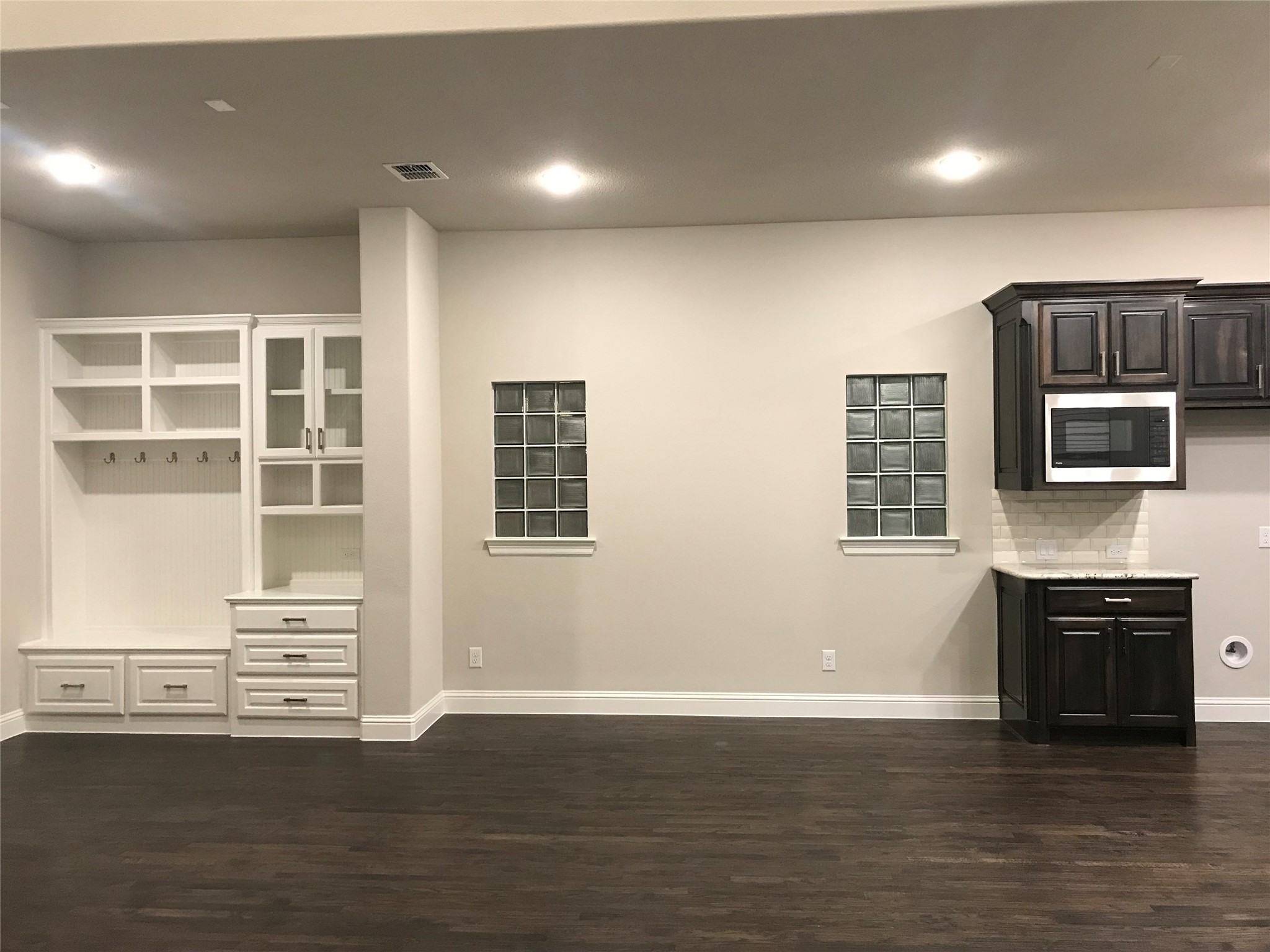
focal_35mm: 28
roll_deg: +1.2
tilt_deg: +1.1
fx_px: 1027
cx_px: 635
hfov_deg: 63.4
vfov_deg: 49.7
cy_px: 476
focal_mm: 3.99
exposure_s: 1/15
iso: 64
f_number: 1.8
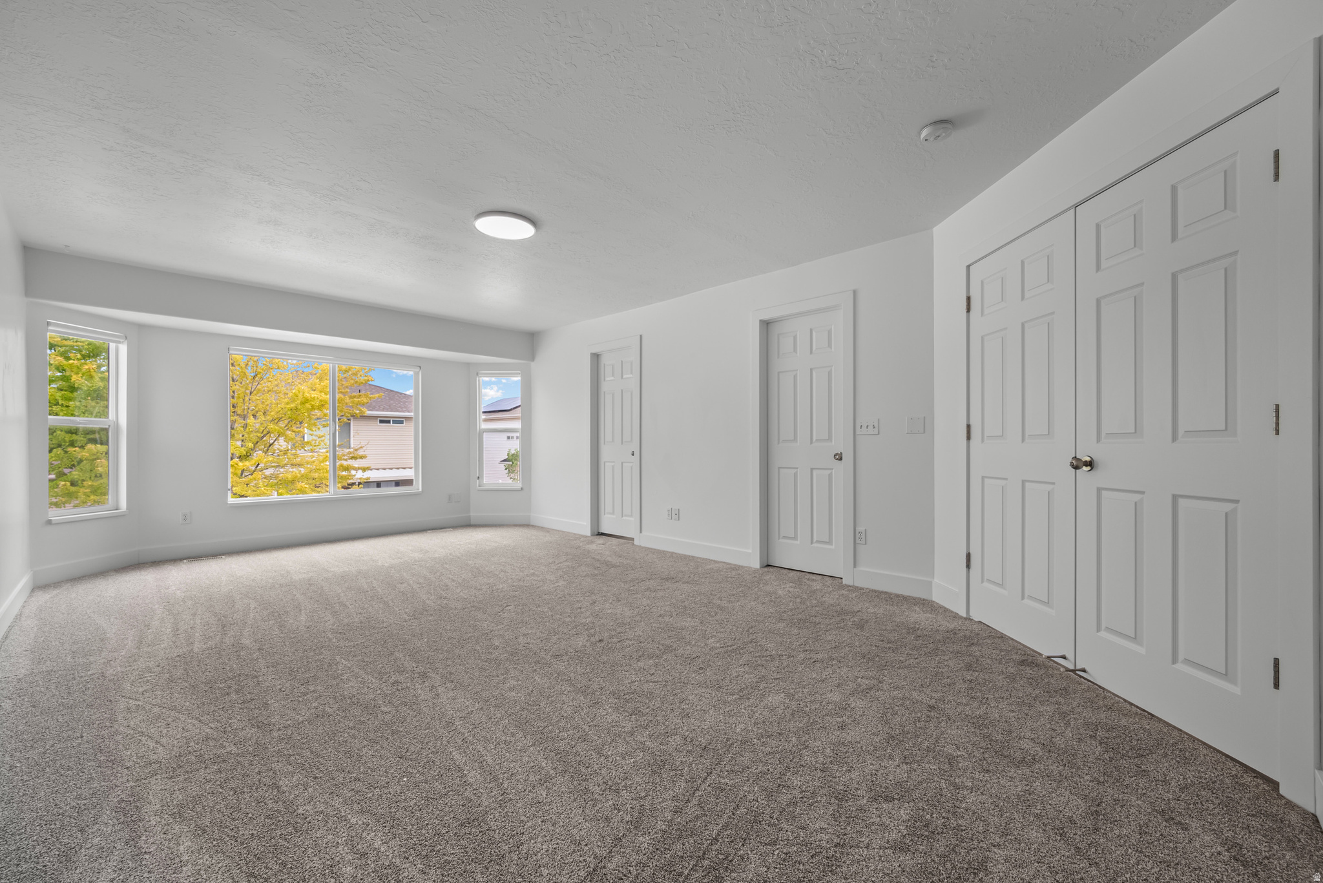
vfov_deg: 81.3
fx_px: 515
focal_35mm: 14
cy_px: 442
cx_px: 662
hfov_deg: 104.2
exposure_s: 1/5
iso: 500
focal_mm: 14
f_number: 8
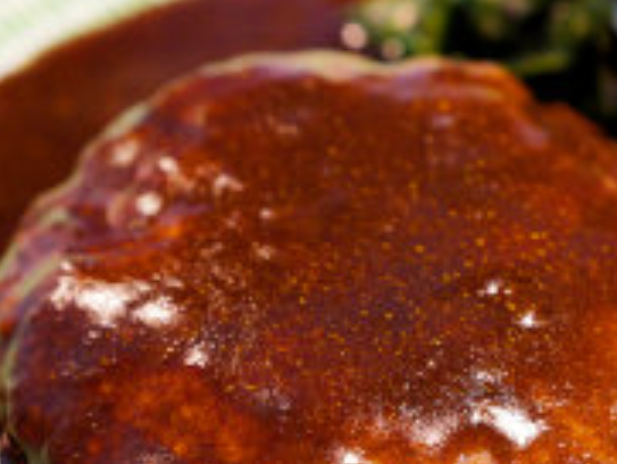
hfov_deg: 14.9
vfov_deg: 11.3
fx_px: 2319
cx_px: 603
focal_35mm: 130
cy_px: 447
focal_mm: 40
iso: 1000
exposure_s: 1/25
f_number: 5.6
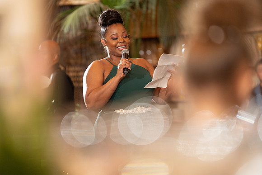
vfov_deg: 7.3
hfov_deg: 10.9
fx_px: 1376
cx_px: 131
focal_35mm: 189
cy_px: 88
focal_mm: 189
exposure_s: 1/250
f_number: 2.8
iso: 1600
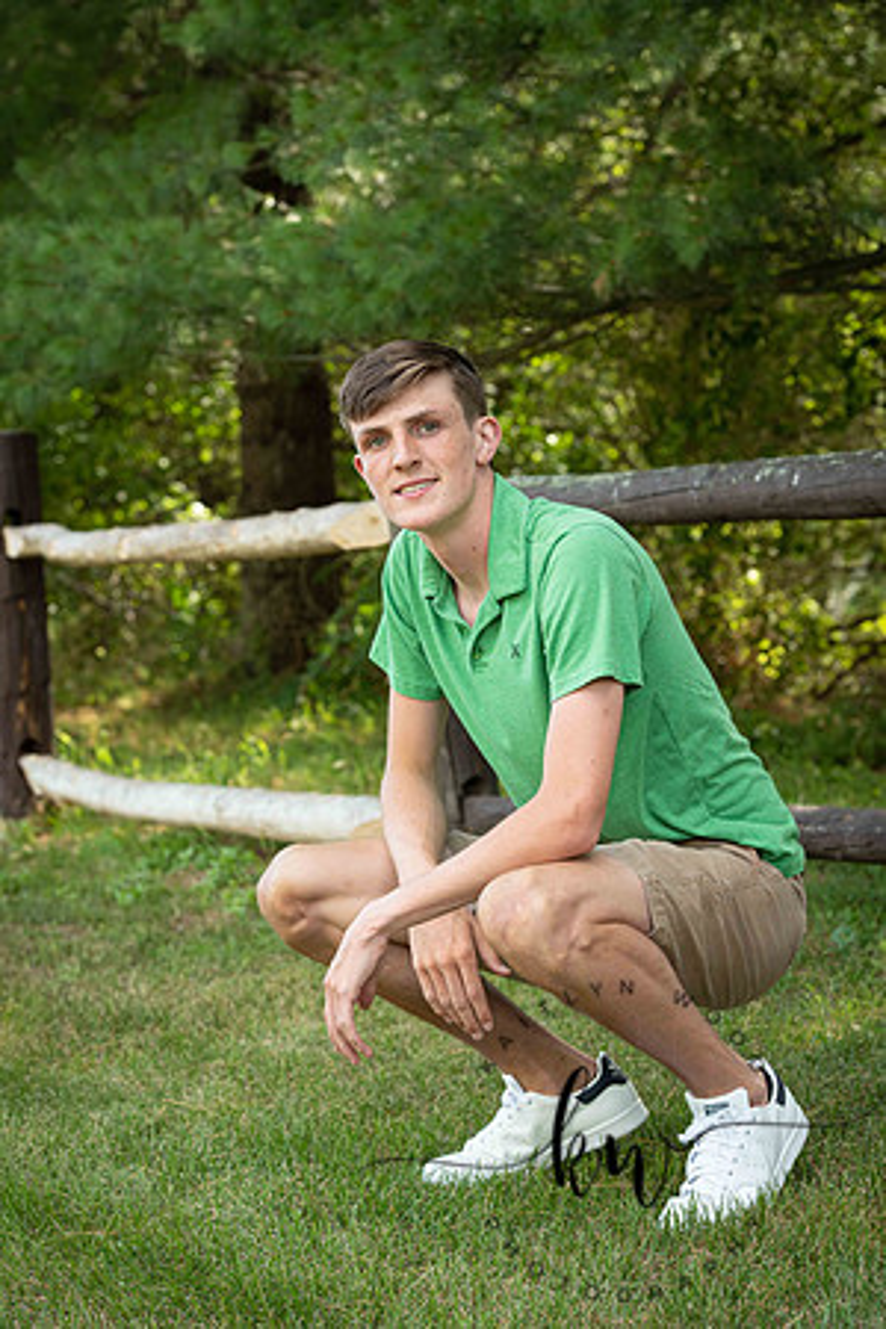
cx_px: 443
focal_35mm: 102
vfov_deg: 20.0
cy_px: 664
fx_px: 3765
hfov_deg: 13.4
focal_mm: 102
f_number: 6.3
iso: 500
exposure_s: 1/200
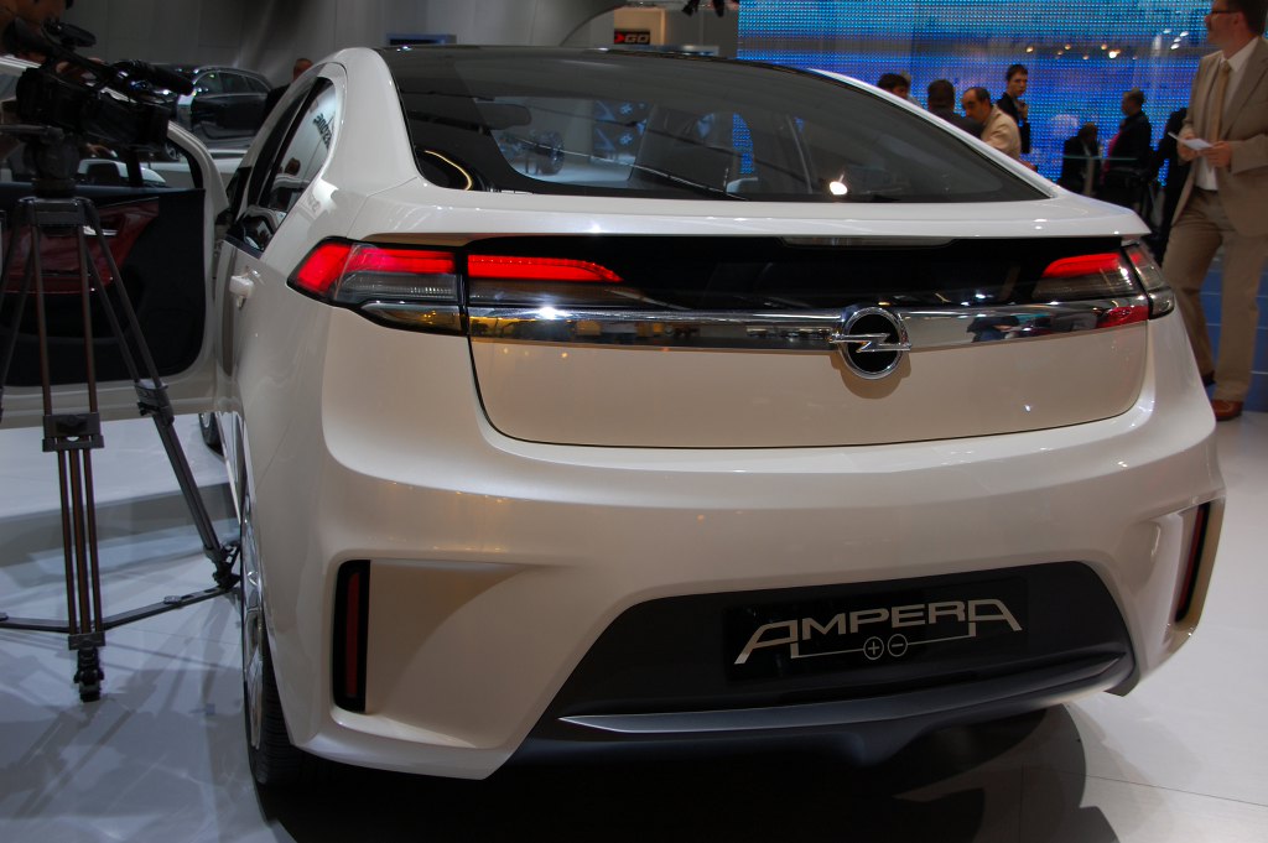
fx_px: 1373
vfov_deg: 34.2
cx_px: 634
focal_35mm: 39
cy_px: 422
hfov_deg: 49.6
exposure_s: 1/125
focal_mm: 26
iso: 220
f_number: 5.6
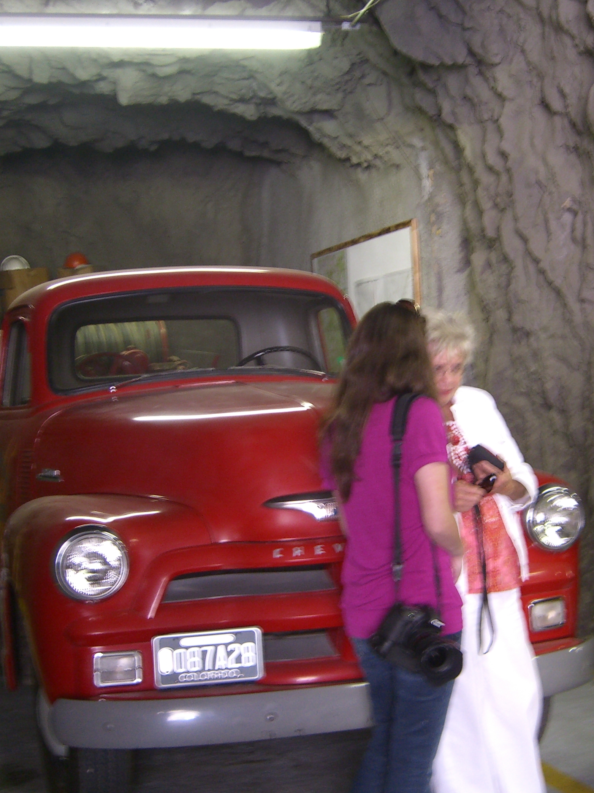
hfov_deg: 26.0
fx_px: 1282
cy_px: 391
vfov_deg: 34.4
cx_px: 361
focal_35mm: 56
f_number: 2.8
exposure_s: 1/13
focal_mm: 7.9
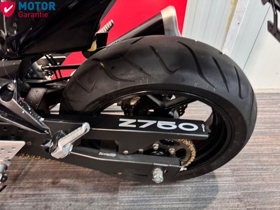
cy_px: 105
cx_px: 140
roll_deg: -0.9
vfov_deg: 56.8
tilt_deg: -39.3
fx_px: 194
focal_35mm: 24
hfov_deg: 71.6
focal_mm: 6.76
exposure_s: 1/25
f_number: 1.78
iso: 800
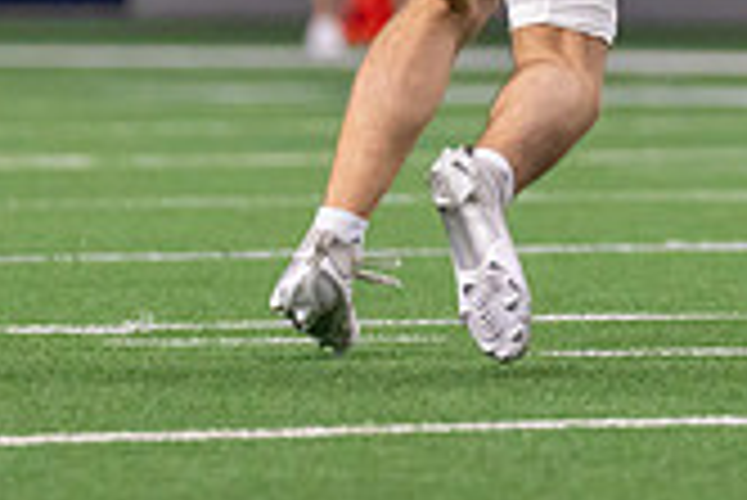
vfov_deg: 1.4
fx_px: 21100
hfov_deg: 2.0
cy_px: -429
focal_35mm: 1016
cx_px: 858
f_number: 2.8
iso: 2000
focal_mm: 200
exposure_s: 1/1000
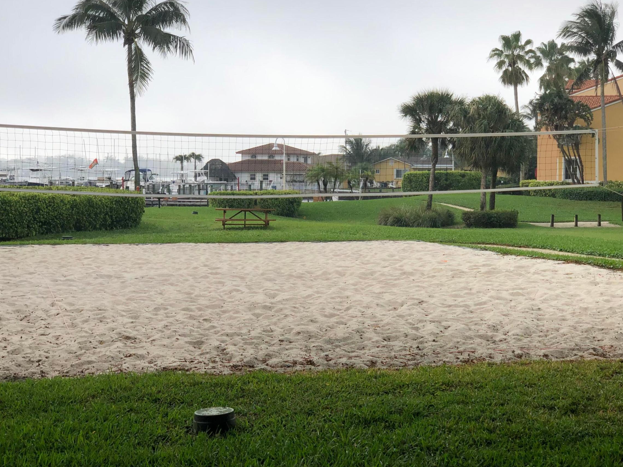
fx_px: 1188
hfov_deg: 29.4
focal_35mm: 66
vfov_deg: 22.3
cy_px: 234
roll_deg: +0.3
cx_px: 342
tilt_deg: -2.9
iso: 16
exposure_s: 1/1171
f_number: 2.4
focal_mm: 6
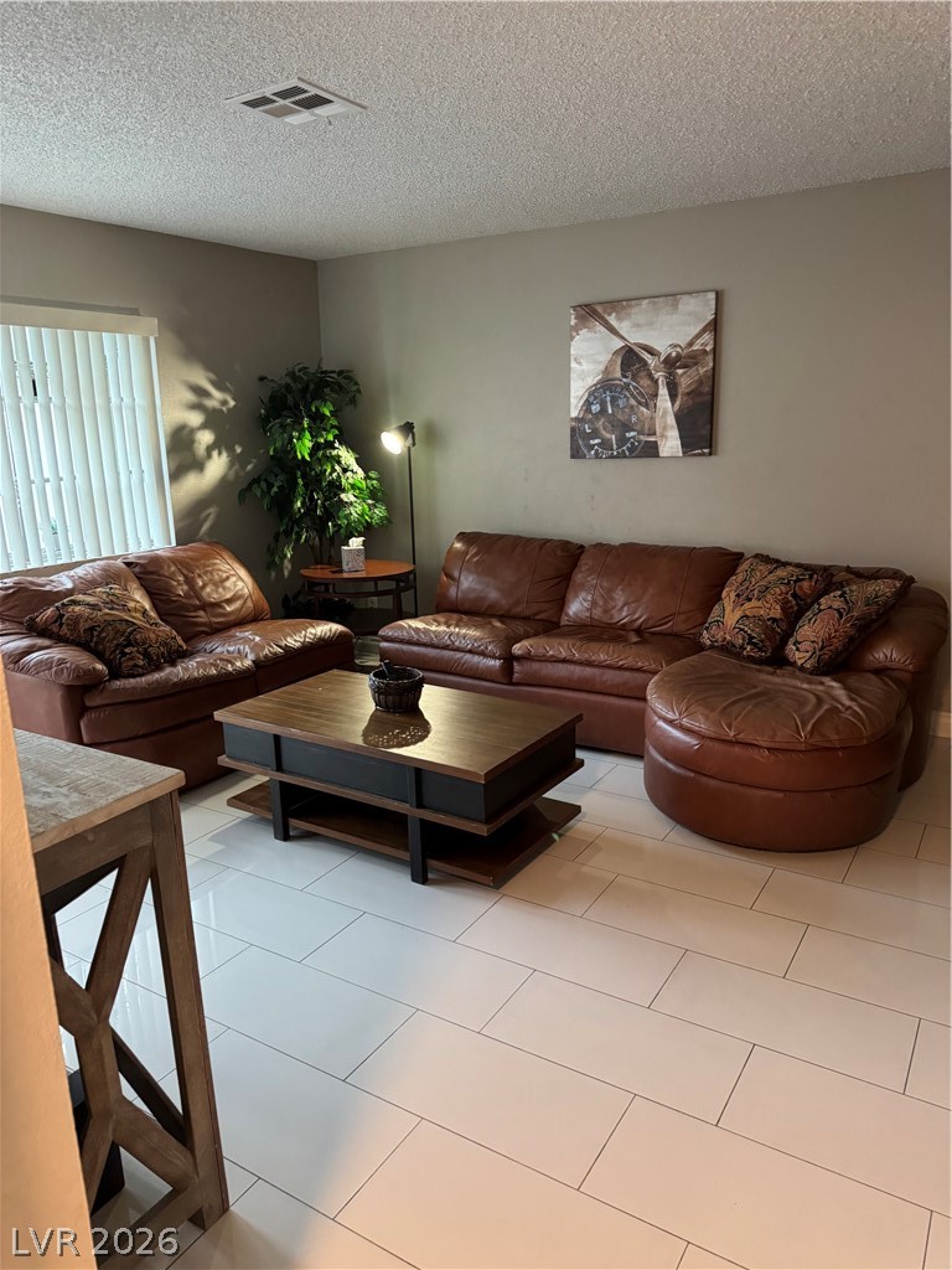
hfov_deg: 56.8
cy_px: 635
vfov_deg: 71.6
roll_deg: +2.6
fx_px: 880
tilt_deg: -14.3
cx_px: 476
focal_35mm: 24
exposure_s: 1/60
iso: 500
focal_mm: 6.76
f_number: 1.78
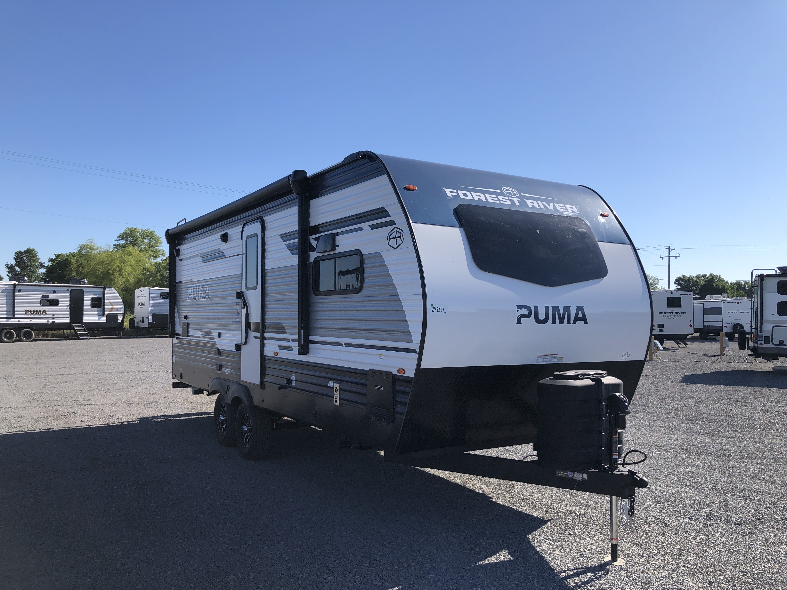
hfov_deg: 63.4
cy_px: 295
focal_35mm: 28
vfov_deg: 49.7
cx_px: 394
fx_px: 637
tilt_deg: -1.3
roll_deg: -0.8
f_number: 1.8
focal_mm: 3.99
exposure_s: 1/1919
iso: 20
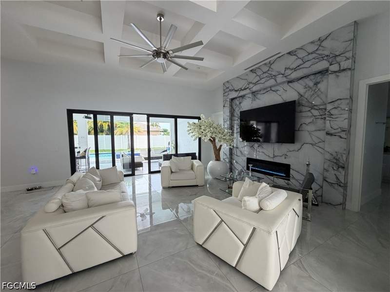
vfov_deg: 85.7
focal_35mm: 14
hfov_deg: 102.1
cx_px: 195
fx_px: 158
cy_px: 146
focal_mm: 2.22
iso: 160
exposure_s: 1/120
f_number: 2.2
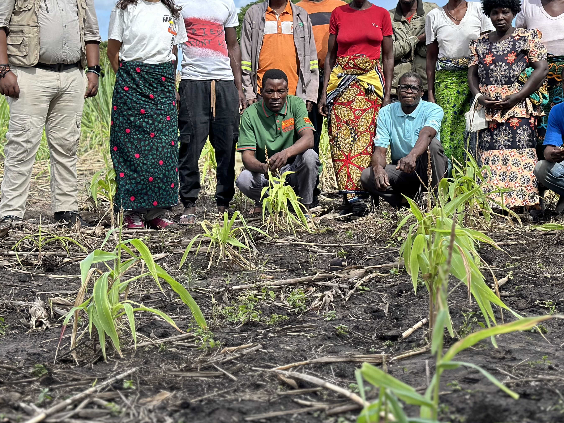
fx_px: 1173
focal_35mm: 72
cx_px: 328
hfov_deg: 27.0
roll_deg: +1.5
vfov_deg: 20.4
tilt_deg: -1.9
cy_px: 135
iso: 100
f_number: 1.78
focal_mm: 6.86
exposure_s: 1/2410
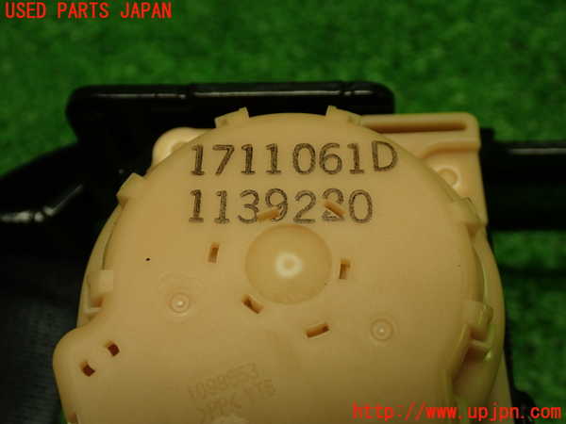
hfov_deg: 42.9
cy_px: 212
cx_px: 283
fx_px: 719
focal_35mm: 44
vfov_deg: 32.9
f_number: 2.9
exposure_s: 1/60
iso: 200
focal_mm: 7.84
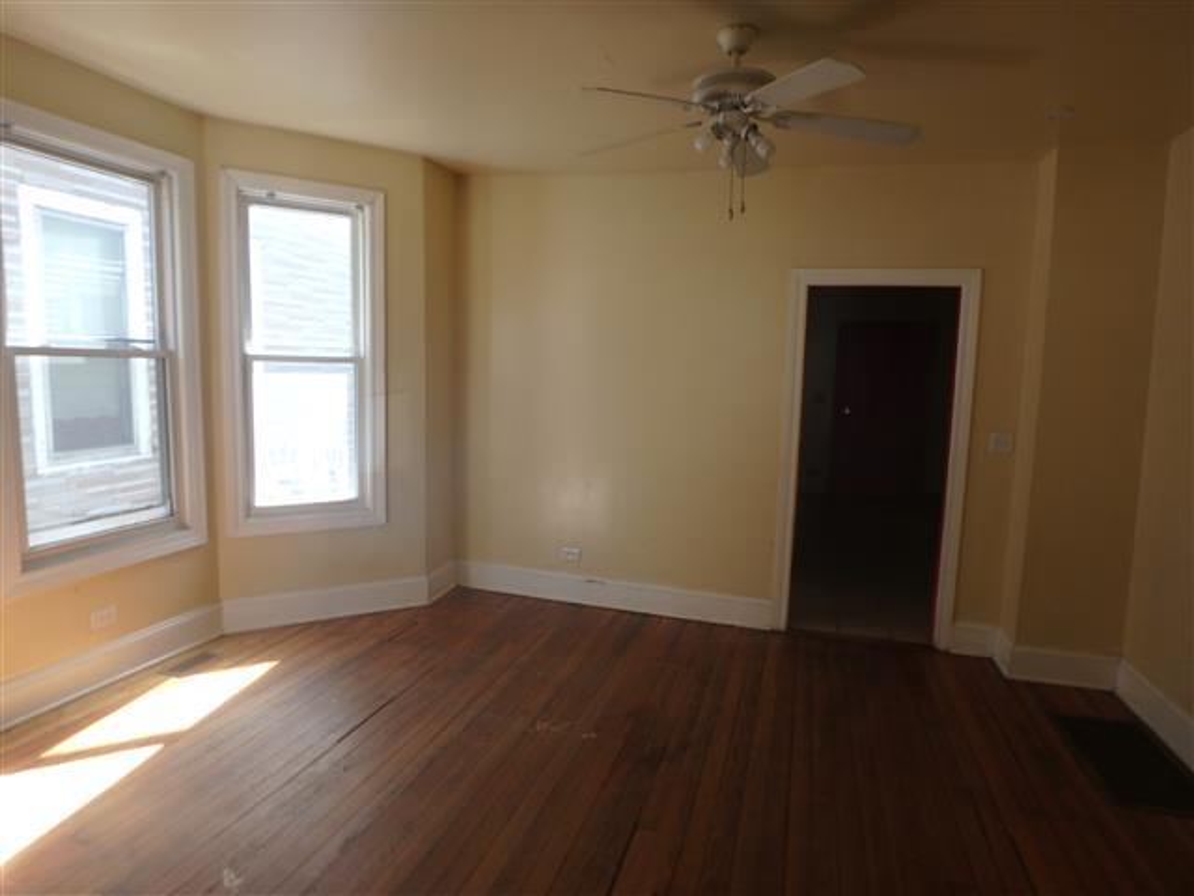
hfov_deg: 79.0
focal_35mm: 21
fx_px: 724
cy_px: 448
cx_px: 597
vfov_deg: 63.4
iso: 125
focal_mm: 3.7
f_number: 3.5
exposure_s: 1/60
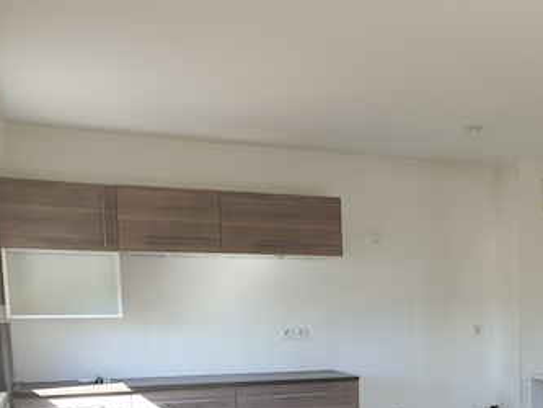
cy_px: 377
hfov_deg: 36.0
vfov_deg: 27.9
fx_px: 785
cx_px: 483
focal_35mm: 50
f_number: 2.4
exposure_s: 1/120
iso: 100
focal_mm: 4.3
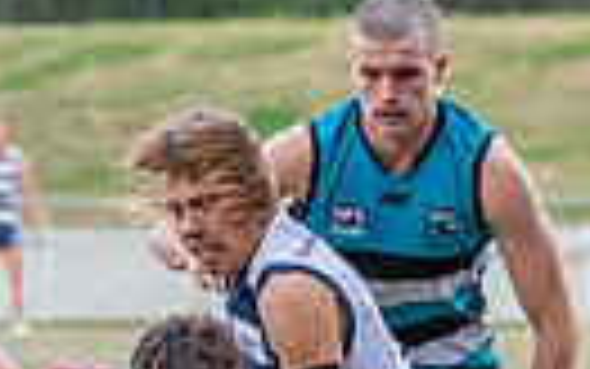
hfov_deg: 2.8
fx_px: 11984
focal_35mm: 745
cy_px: 447
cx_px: 164
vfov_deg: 1.8
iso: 2500
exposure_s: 1/2000
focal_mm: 150
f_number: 5
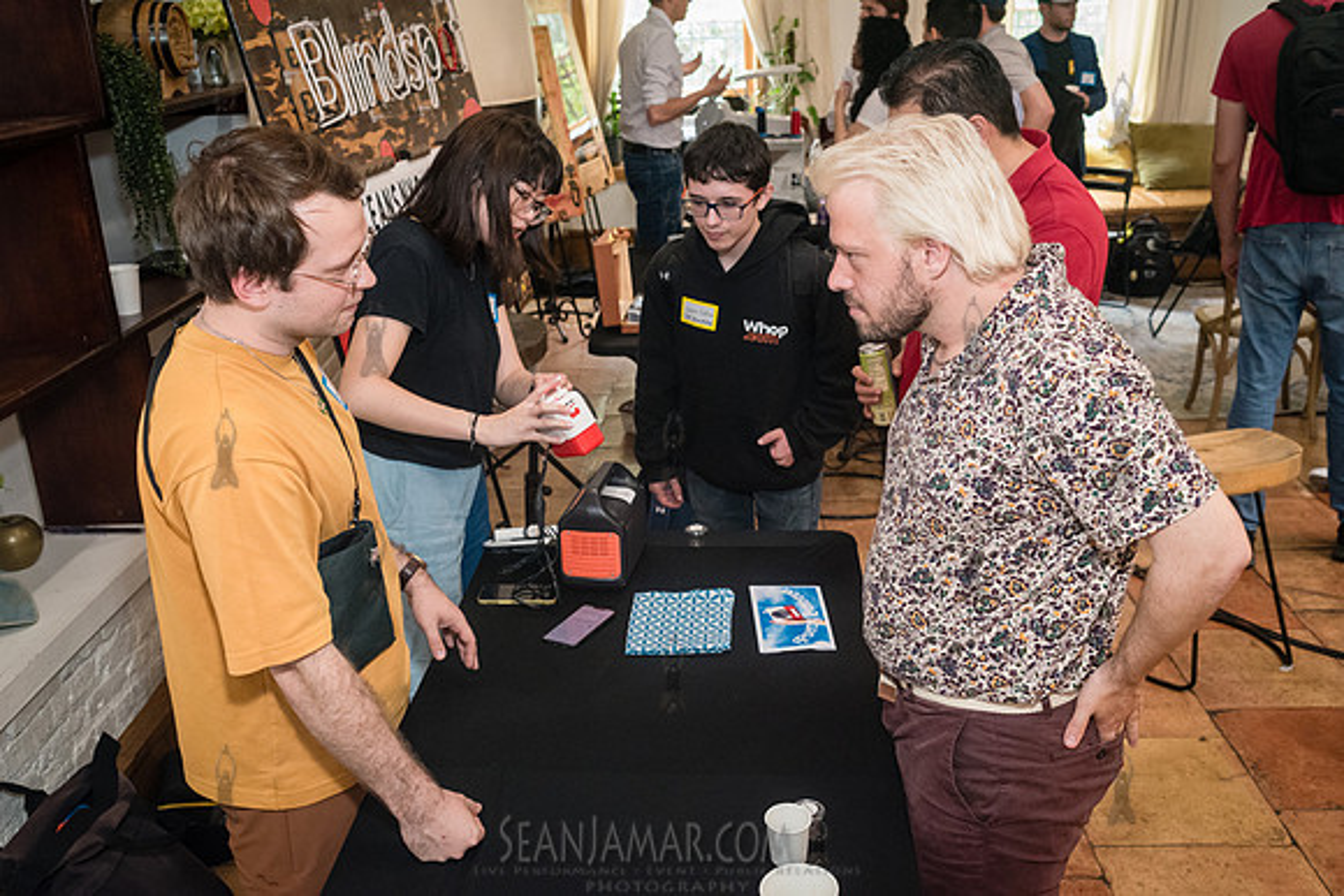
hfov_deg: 54.4
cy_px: 448
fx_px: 1307
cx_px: 672
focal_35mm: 35
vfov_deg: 37.9
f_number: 5
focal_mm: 35
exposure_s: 1/200
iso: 4000
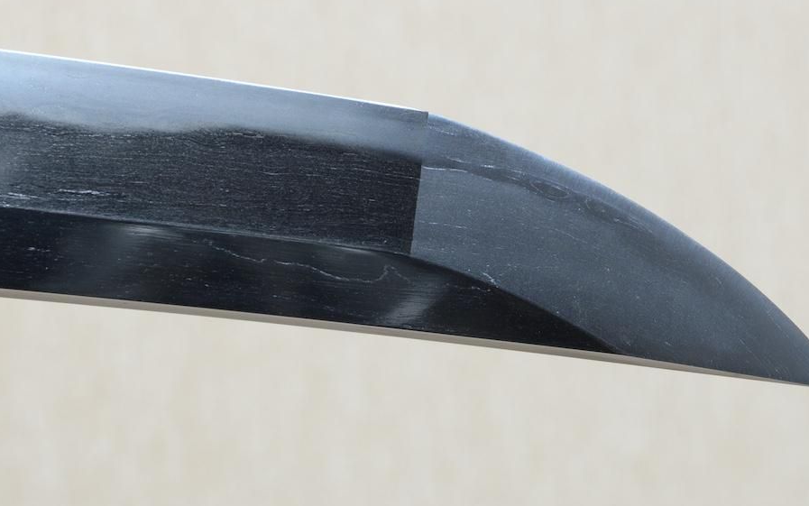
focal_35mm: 179
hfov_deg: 11.7
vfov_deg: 7.3
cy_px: 152
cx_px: 425
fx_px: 3943
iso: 400
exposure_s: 1/2
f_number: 11
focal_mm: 75
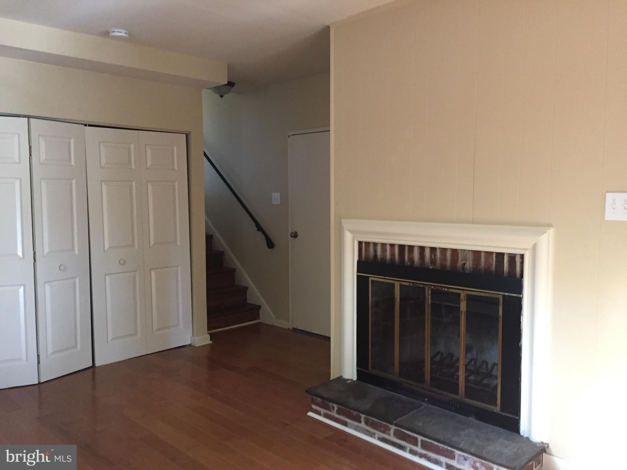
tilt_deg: -3.5
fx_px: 525
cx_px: 314
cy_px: 235
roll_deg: +0.4
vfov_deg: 48.2
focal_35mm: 29
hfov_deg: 61.7
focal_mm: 4.15
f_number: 2.2
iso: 250
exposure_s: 1/15
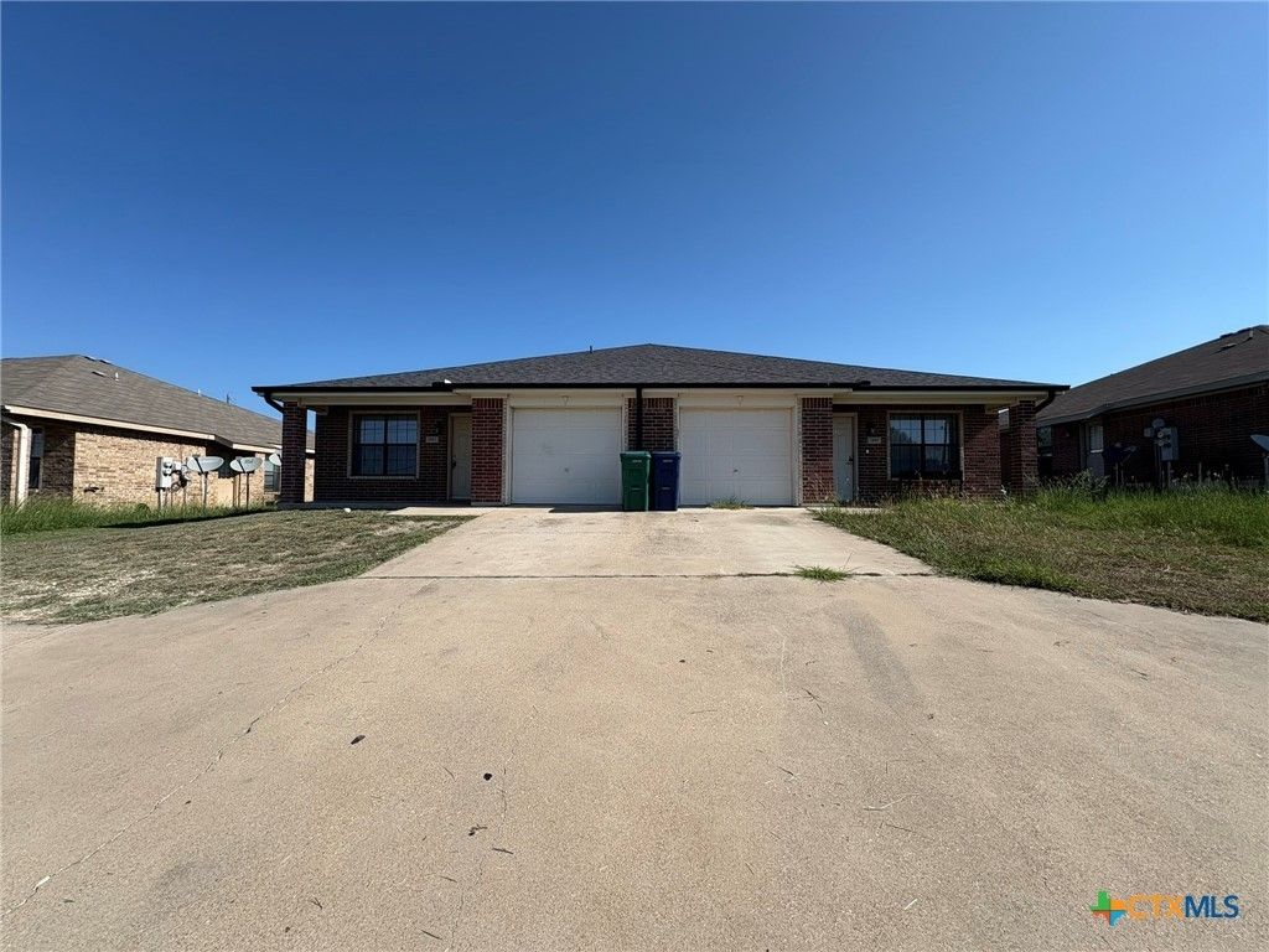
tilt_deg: +2.2
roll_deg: +0.4
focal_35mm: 14
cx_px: 634
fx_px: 513
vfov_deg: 85.7
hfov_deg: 102.1
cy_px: 476
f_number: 2.2
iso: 50
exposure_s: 1/2083
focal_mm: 2.22
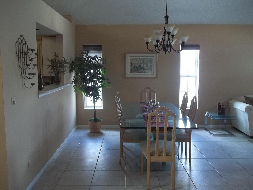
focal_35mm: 32
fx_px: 234
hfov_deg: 56.8
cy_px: 95
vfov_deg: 44.2
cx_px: 126
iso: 121
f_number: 2.9
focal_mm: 5.7
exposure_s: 1/30
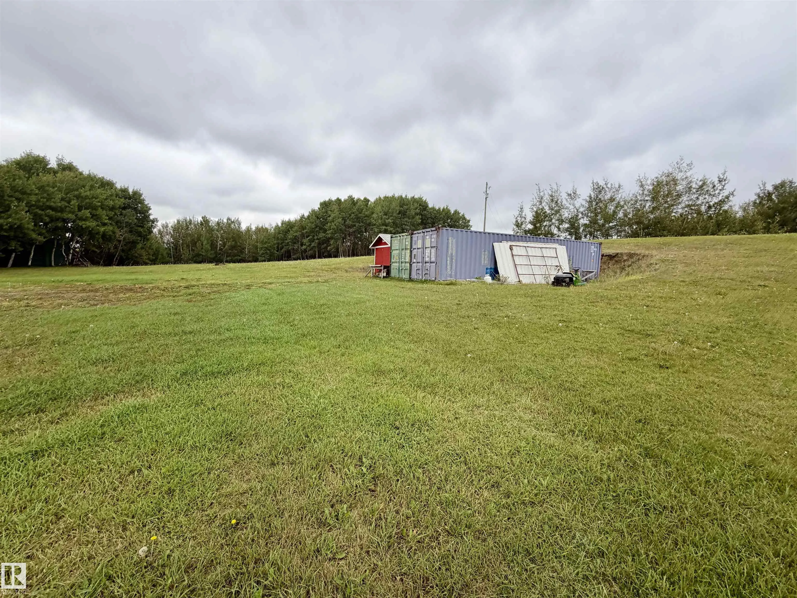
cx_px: 398
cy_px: 299
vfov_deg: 85.7
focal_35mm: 14
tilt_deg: -5.9
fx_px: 322
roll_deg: -0.5
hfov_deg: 102.1
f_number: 2.2
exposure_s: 1/502
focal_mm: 2.22
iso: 64
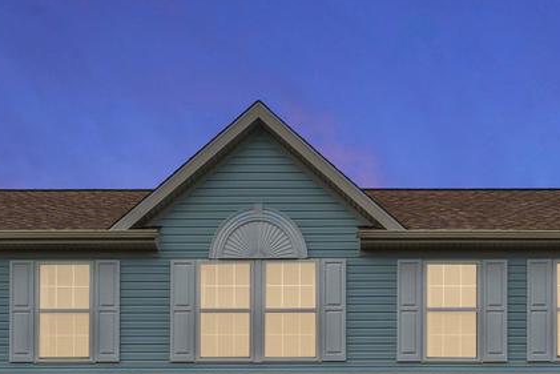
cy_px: 449
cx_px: 345
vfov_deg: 17.8
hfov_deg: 27.6
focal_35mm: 73
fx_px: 1136
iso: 800
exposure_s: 1/1000
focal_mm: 20
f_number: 8
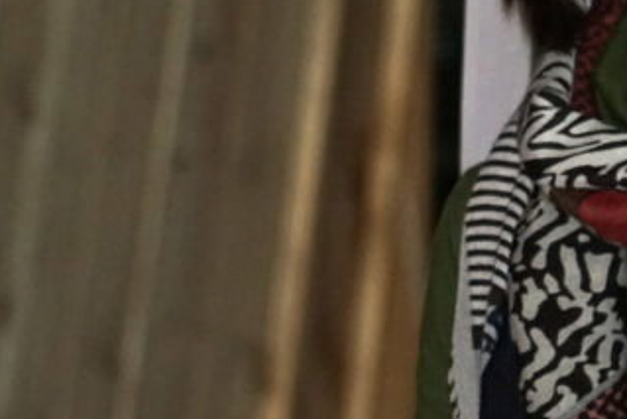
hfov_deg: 2.7
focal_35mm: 770
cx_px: 637
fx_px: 13416
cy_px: 95
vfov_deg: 1.8
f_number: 6.3
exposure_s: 1/60
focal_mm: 240
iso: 3200
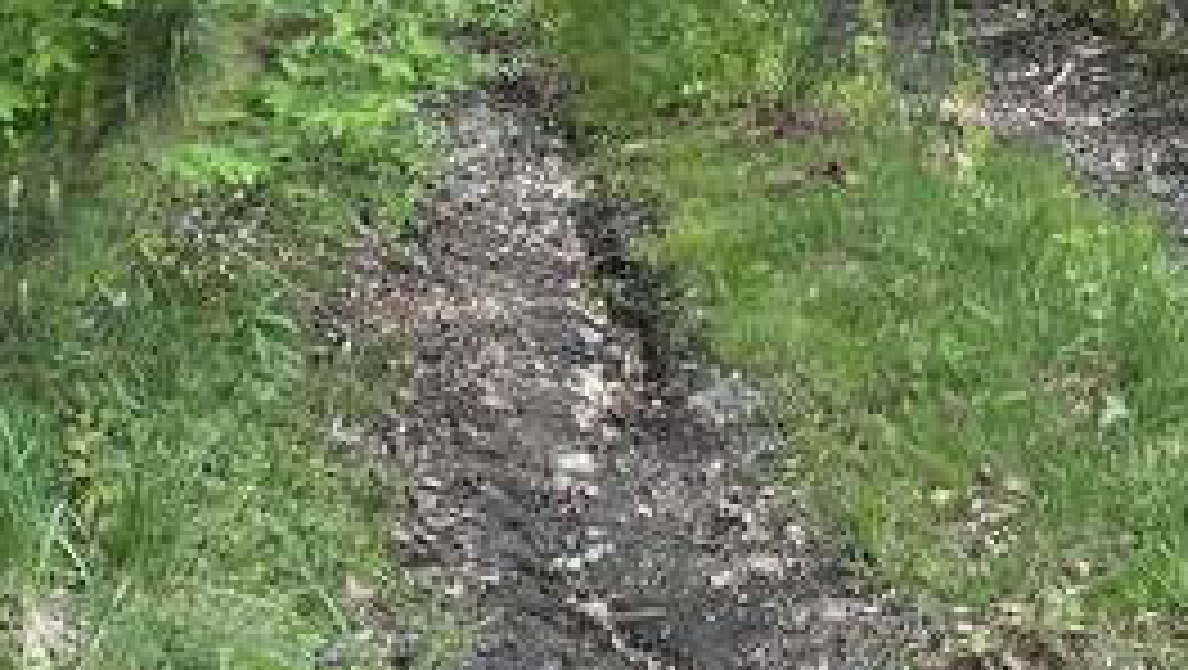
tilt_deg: -8.1
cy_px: -522
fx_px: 3247
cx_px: 1026
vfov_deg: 11.0
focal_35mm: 103
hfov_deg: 20.4
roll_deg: -4.0
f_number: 1.8
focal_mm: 4.25
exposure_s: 1/351
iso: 32
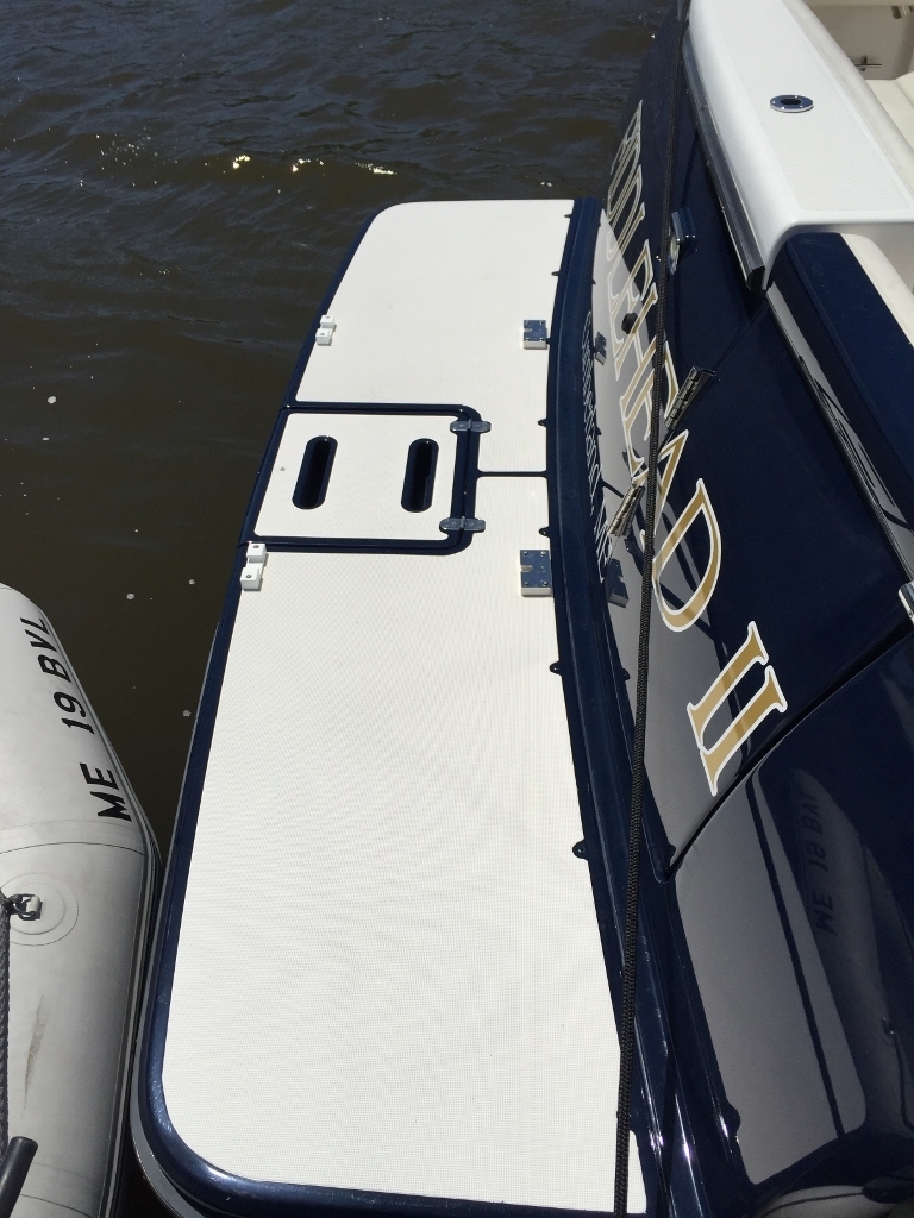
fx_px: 1021
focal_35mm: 29
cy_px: 609
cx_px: 457
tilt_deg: -42.5
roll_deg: +1.2
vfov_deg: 61.7
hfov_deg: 48.2
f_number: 2.2
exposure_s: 1/5650
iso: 32
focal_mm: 4.15
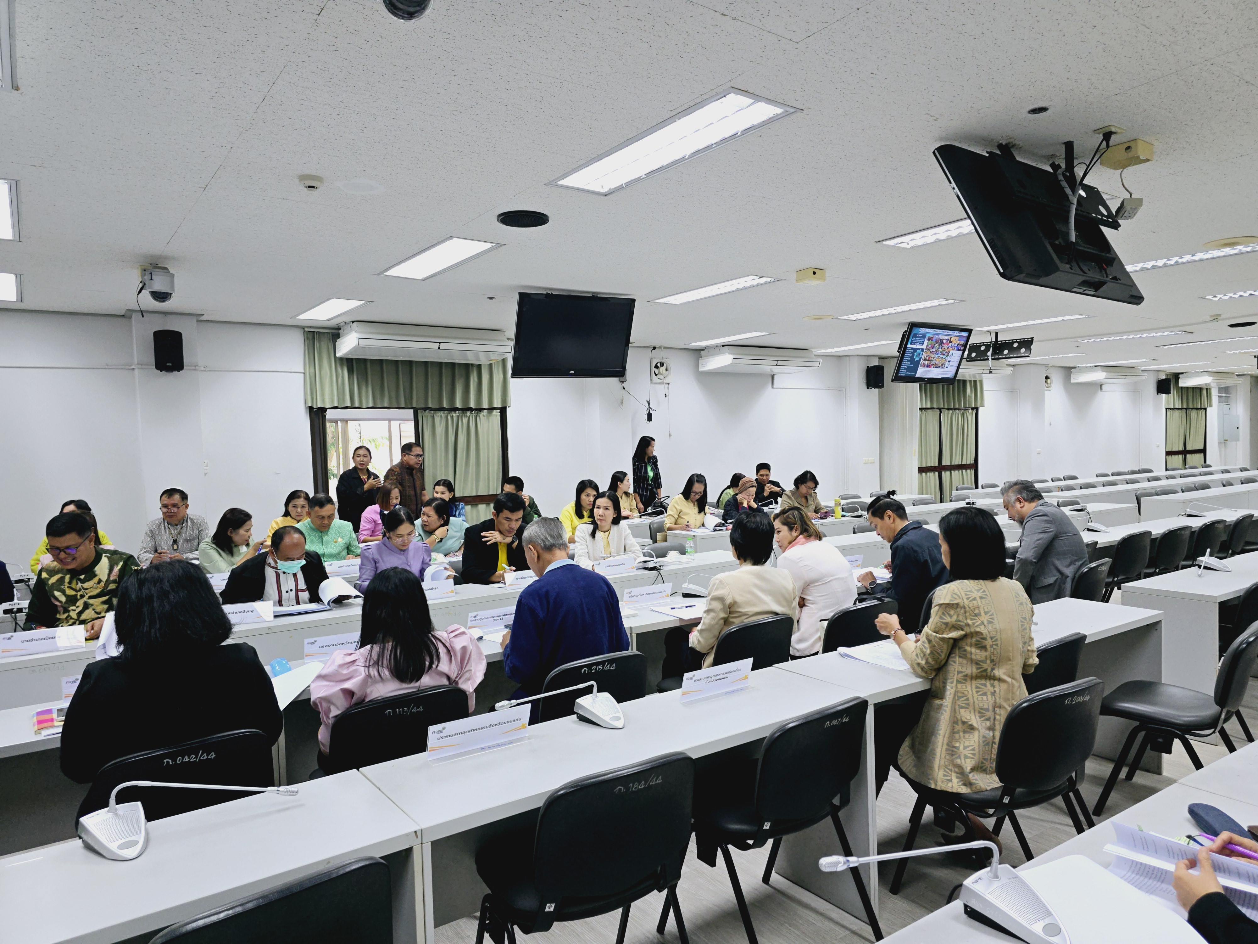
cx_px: 629
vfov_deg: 58.9
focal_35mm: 23
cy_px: 472
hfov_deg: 73.9
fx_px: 836
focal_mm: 6.3
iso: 80
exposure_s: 1/100
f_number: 1.7
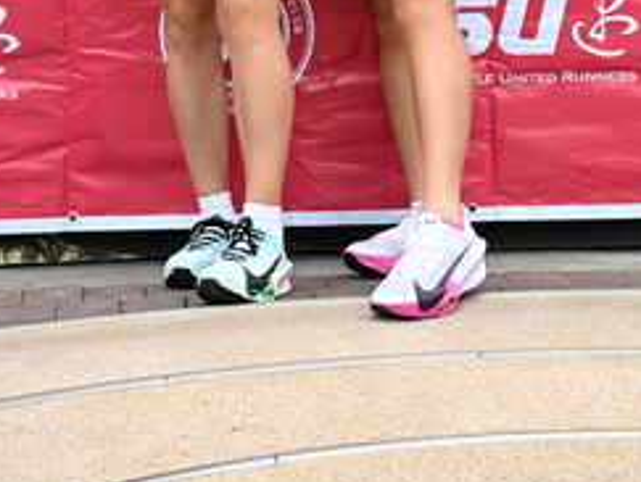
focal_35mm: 113
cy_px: -232
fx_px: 2096
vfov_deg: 12.5
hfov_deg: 17.4
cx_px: 357
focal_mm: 52
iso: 2000
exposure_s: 1/400
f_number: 4
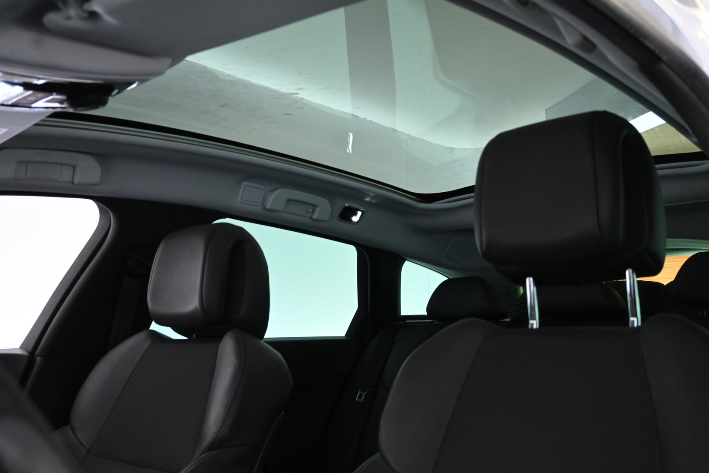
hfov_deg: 55.1
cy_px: 236
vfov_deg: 38.4
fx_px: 679
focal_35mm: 34
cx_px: 354
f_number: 4.2
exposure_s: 1/40
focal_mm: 23
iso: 1600
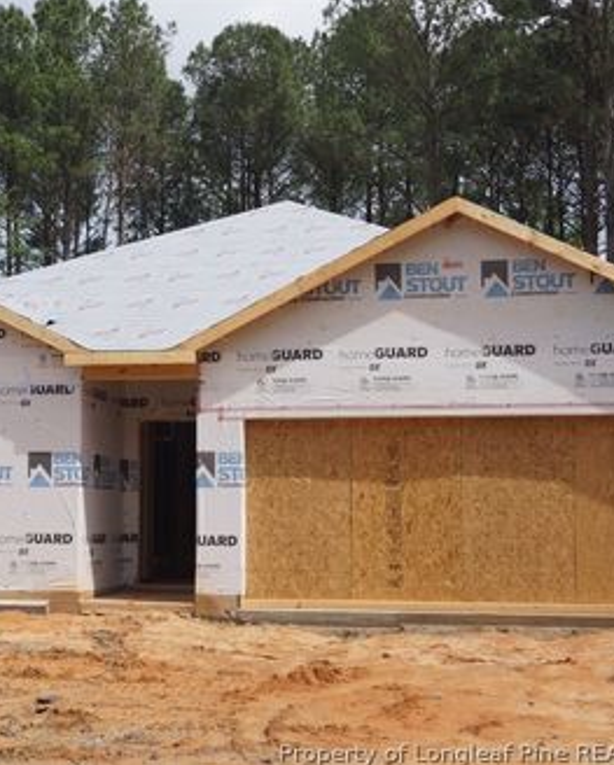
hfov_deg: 25.3
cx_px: 203
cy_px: 381
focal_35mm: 60
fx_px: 1361
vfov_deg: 31.4
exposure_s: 1/400
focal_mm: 28
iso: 100
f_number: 9
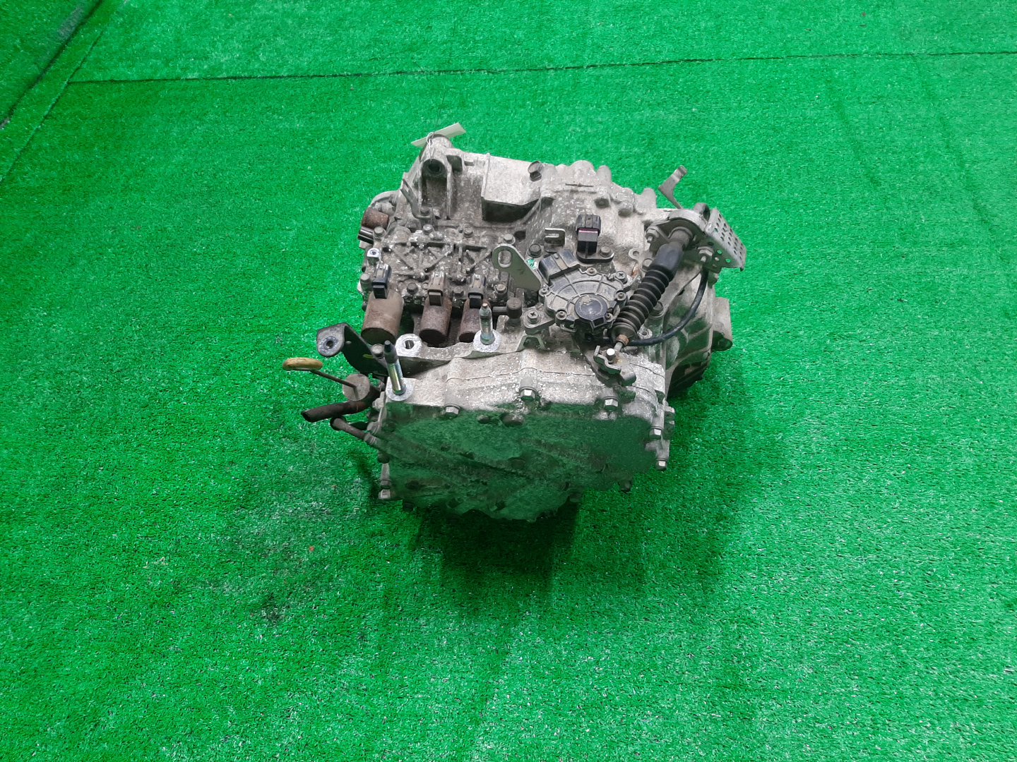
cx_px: 508
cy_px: 381
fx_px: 764
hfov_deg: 67.3
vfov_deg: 53.1
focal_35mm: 26
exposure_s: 1/50
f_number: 1.7
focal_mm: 3.93
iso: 145
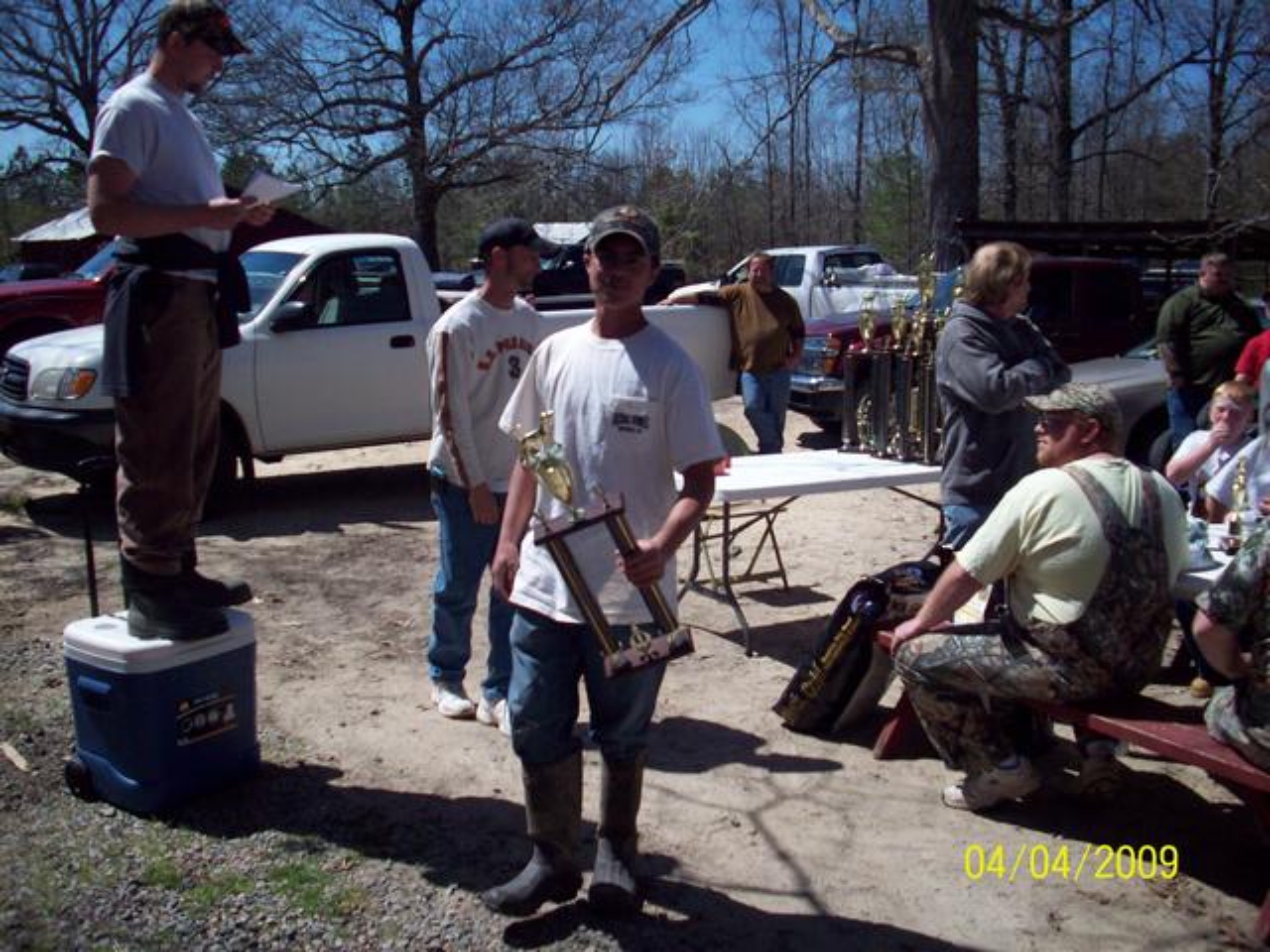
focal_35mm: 37
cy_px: 476
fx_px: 1357
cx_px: 635
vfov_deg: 38.7
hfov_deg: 50.1
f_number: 5.6
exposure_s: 1/524
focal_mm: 6.2
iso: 80
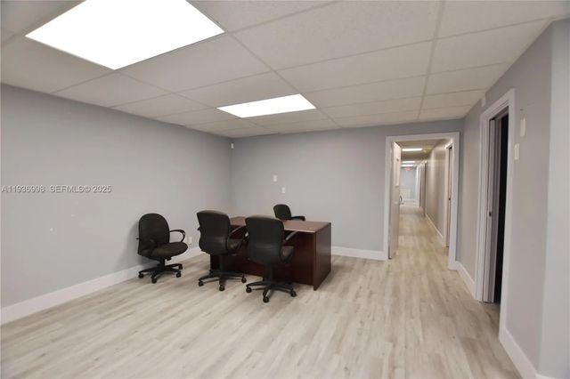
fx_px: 237
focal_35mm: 15
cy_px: 190
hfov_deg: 100.4
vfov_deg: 77.3
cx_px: 285
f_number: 4.5
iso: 400
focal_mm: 10
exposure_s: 1/80
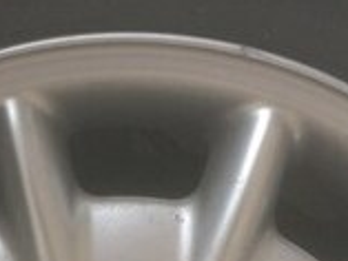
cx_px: 71
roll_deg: -1.2
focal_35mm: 122
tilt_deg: -26.1
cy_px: 488
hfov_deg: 16.0
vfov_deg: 11.2
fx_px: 1227
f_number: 2.2
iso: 50
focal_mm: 4.15
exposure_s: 1/100
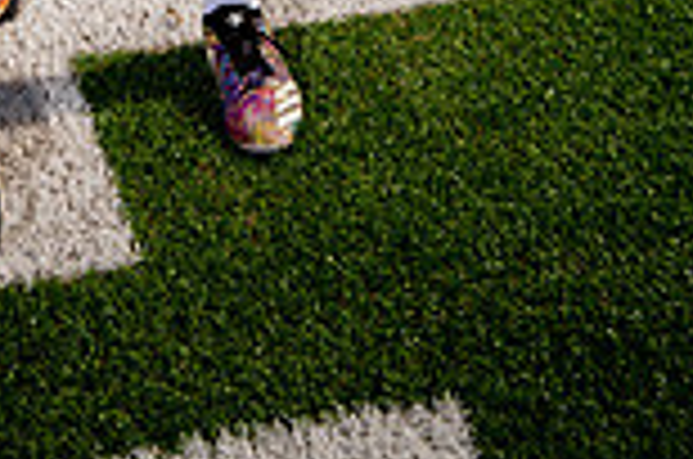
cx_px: 32
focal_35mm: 85
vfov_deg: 13.4
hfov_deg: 23.2
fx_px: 1633
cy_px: -495
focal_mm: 29
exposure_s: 1/250
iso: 100
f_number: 7.1
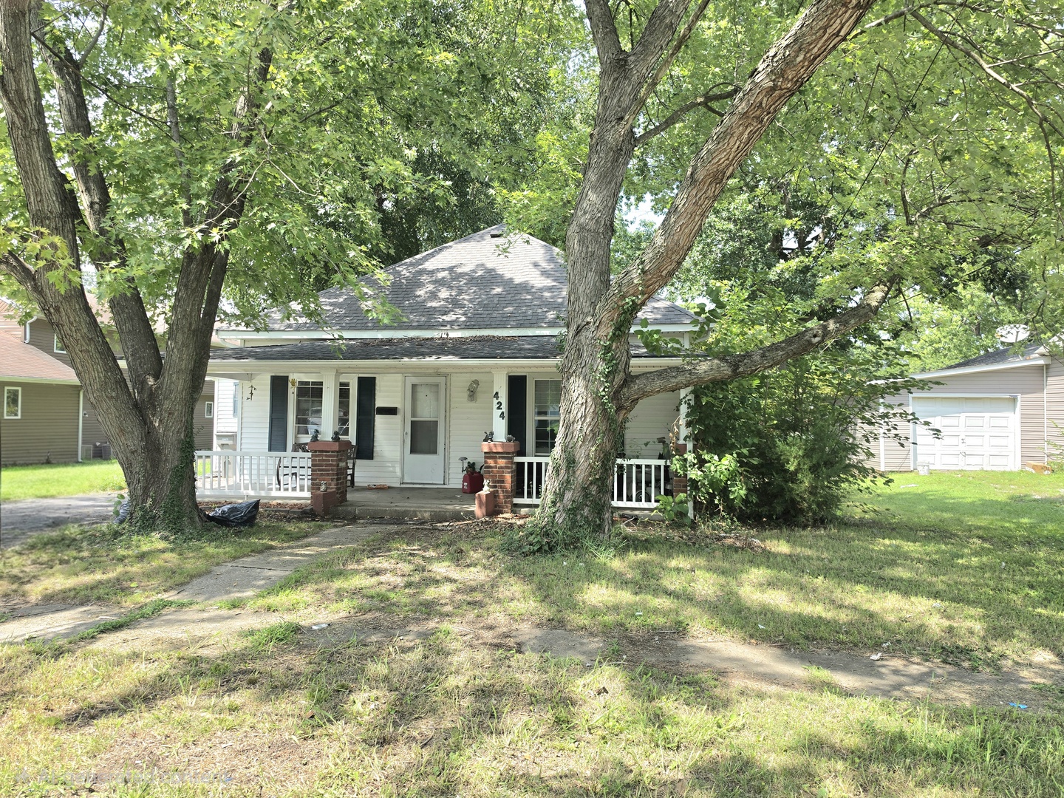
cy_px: 399
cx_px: 532
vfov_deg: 58.9
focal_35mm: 23
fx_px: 707
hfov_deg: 73.9
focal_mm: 6.5
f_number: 1.4
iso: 64
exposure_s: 1/2500
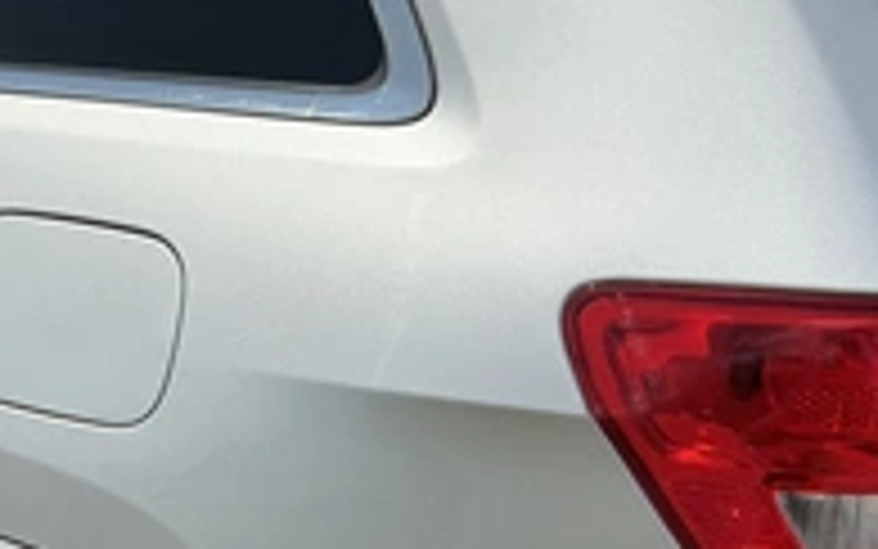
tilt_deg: -26.5
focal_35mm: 61
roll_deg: -2.8
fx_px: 1460
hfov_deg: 33.5
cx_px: 410
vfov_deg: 19.9
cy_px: 666
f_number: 1.8
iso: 25
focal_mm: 3
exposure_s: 1/2667
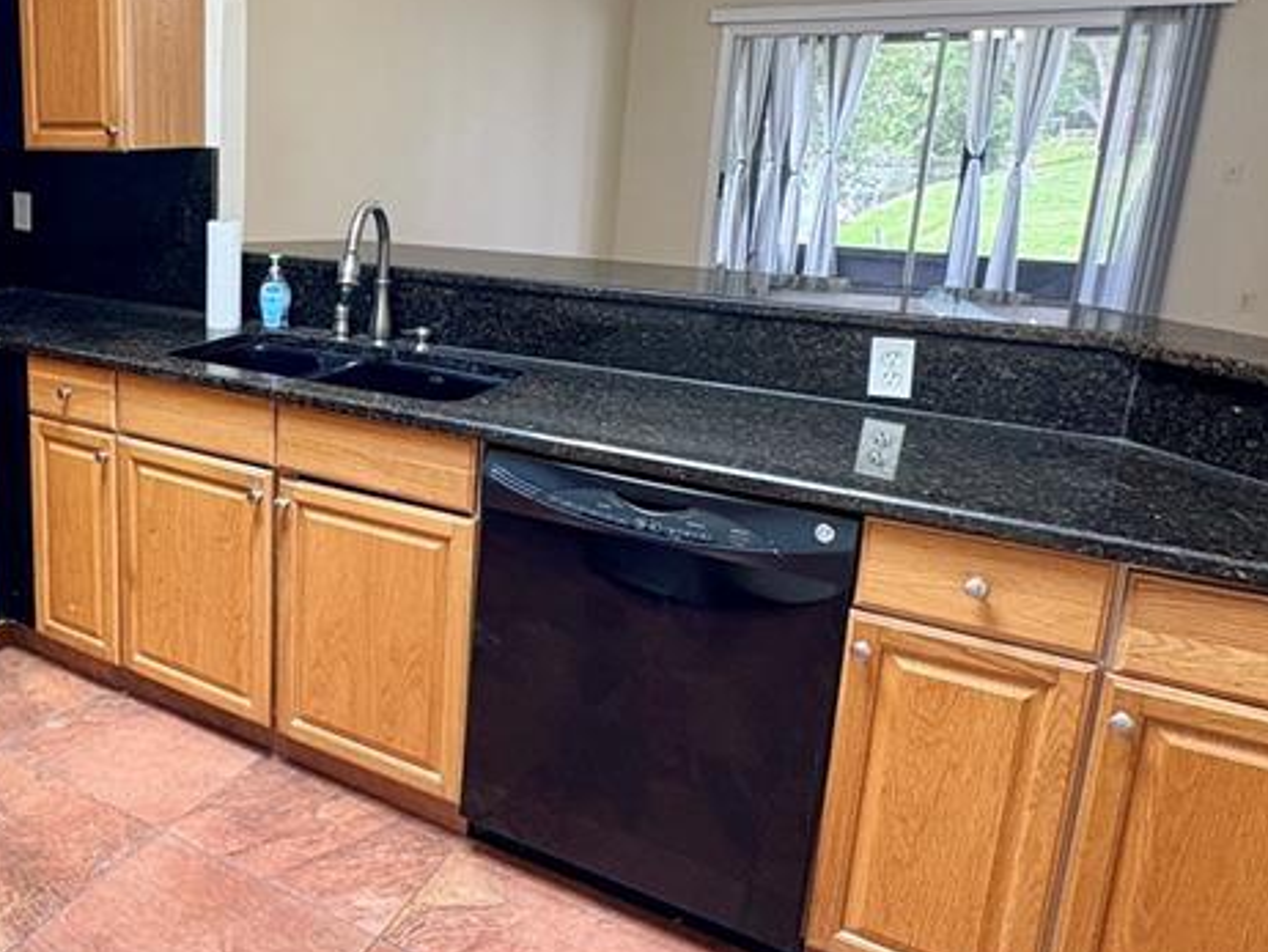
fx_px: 1136
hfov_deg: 52.8
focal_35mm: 31
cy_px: 376
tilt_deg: -12.7
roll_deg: +0.7
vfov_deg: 45.2
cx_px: 181
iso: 160
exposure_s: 1/60
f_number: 2.2
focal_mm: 2.22
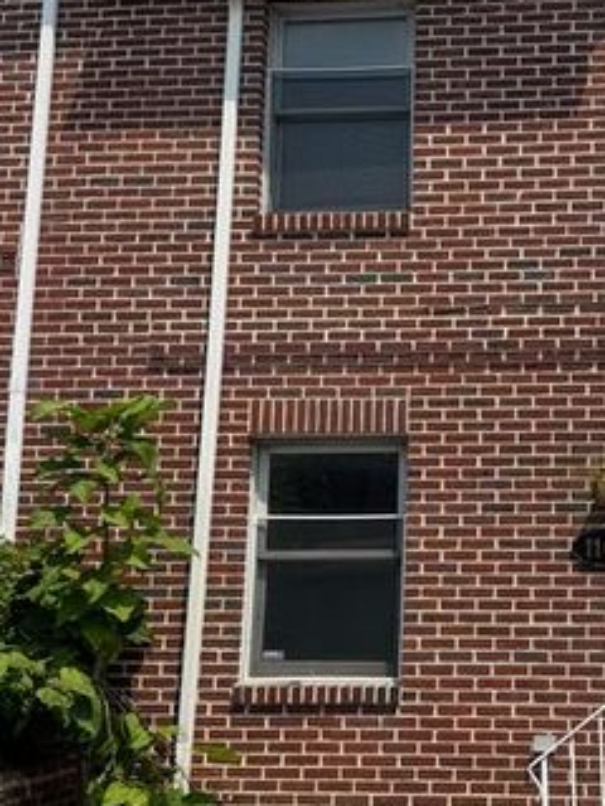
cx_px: 550
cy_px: 442
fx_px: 1165
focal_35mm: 50
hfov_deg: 28.0
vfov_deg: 38.2
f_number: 1.78
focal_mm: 6.76
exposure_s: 1/5348
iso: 80
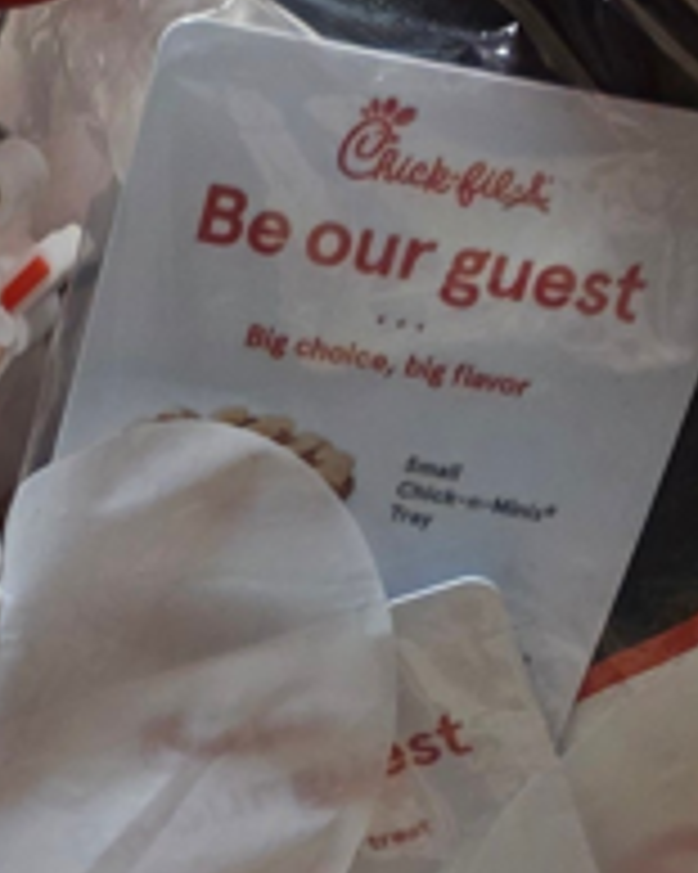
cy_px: 1076
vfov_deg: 13.5
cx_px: -23
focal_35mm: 139
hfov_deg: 11.0
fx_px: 3592
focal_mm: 6.3
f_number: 1.7
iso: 250
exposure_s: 1/120
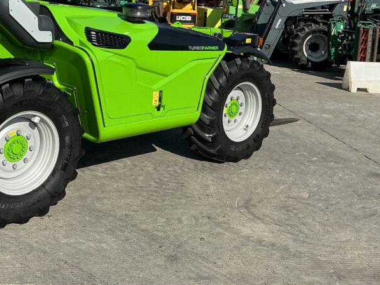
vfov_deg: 29.5
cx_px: 89
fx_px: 527
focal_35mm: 48
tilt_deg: -5.6
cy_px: 50
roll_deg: -4.3
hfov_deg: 38.5
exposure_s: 1/1912
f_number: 1.8
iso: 25
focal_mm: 3
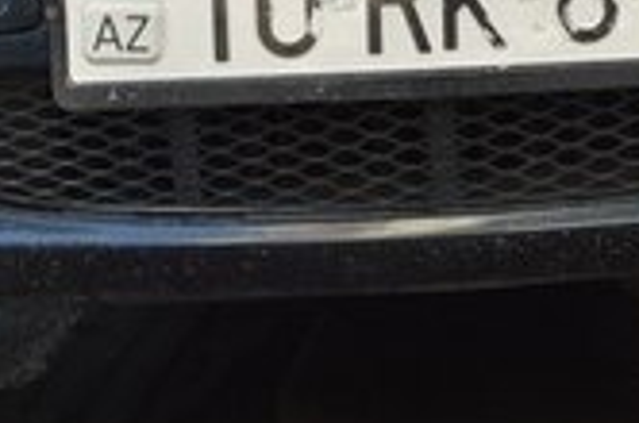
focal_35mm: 155
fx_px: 2746
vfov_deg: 8.6
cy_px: -213
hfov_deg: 13.2
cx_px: 485
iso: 100
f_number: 6.3
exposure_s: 1/60
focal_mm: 26
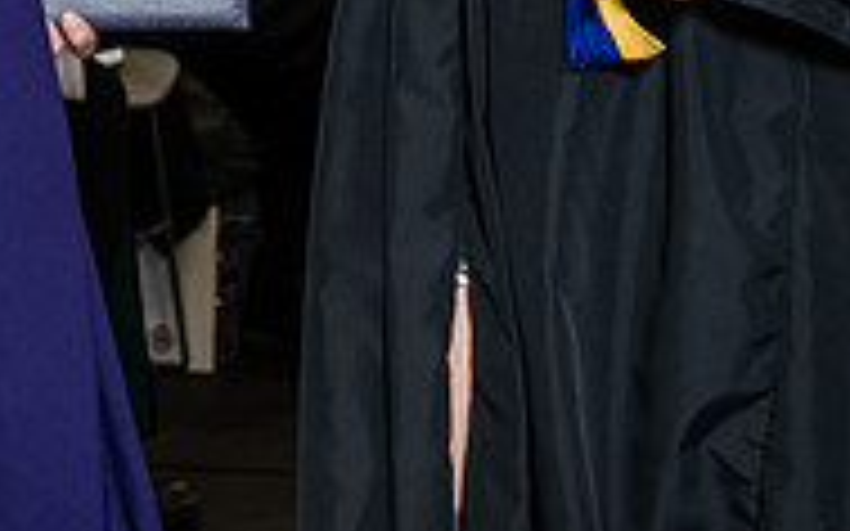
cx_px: 0
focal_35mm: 219
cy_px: -326
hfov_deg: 9.5
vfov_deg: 5.9
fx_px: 5072
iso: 1250
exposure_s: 1/200
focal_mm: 70
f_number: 4.5
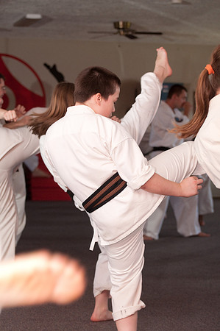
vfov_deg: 19.5
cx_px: 110
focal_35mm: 105
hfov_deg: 13.0
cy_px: 166
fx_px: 965
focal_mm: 70
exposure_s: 1/200
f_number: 4.5
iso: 800
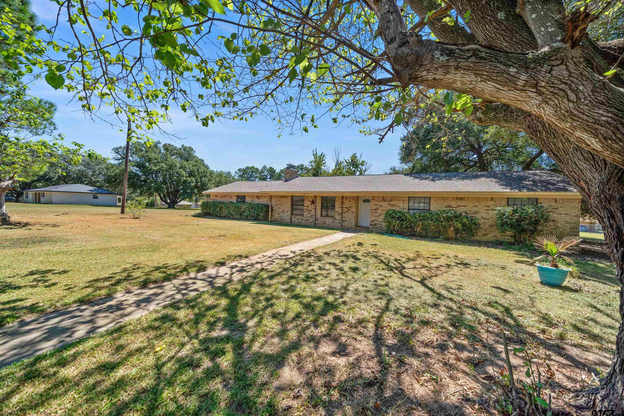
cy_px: 208
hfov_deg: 112.6
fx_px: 208
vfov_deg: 90.0
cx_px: 312
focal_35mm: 12
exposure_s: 1/200
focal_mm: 12
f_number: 5.6
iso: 100
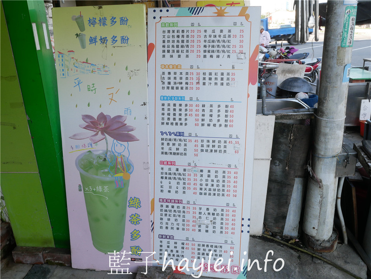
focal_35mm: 30
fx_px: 322
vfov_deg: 46.8
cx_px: 186
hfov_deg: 60.0
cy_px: 140
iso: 400
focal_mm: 15
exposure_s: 1/60
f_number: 10
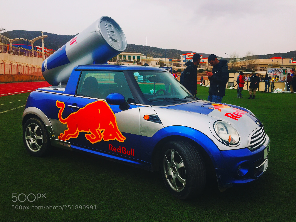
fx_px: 248
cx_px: 148
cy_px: 111
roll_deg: -0.8
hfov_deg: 61.7
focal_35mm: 29
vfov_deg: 48.2
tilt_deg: -8.3
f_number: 2.2
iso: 32
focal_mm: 4.15
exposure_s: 1/1721
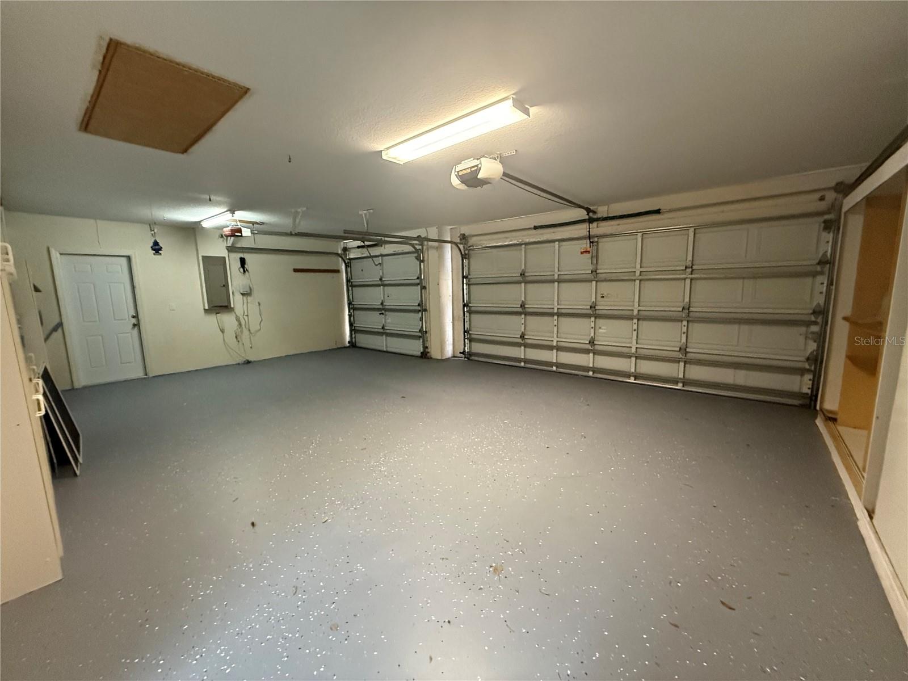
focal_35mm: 14
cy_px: 340
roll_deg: +0.7
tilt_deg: -6.8
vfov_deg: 85.7
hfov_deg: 102.1
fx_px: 367
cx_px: 454
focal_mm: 2.22
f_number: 2.2
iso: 800
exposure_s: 1/60
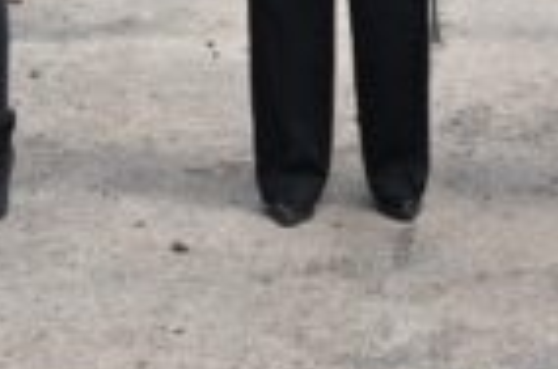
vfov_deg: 6.2
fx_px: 3356
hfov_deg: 9.5
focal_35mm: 217
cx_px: 472
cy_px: -334
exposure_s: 1/500
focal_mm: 40
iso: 320
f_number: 5.6
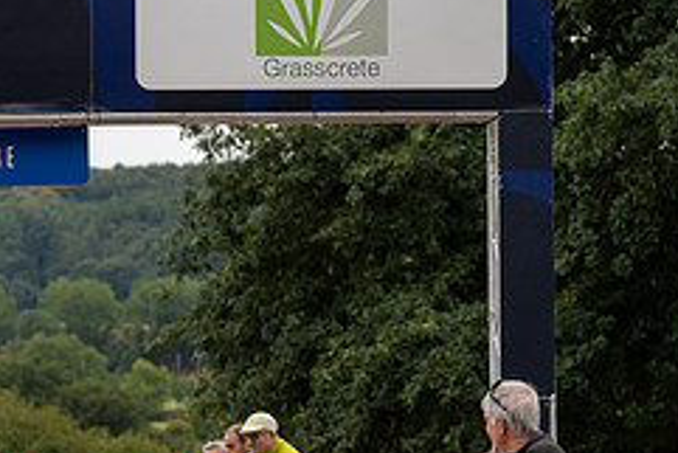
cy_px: 499
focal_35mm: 207
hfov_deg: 9.8
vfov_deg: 6.6
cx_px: -42
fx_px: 3901
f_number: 3.5
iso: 640
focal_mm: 86
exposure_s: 1/1000
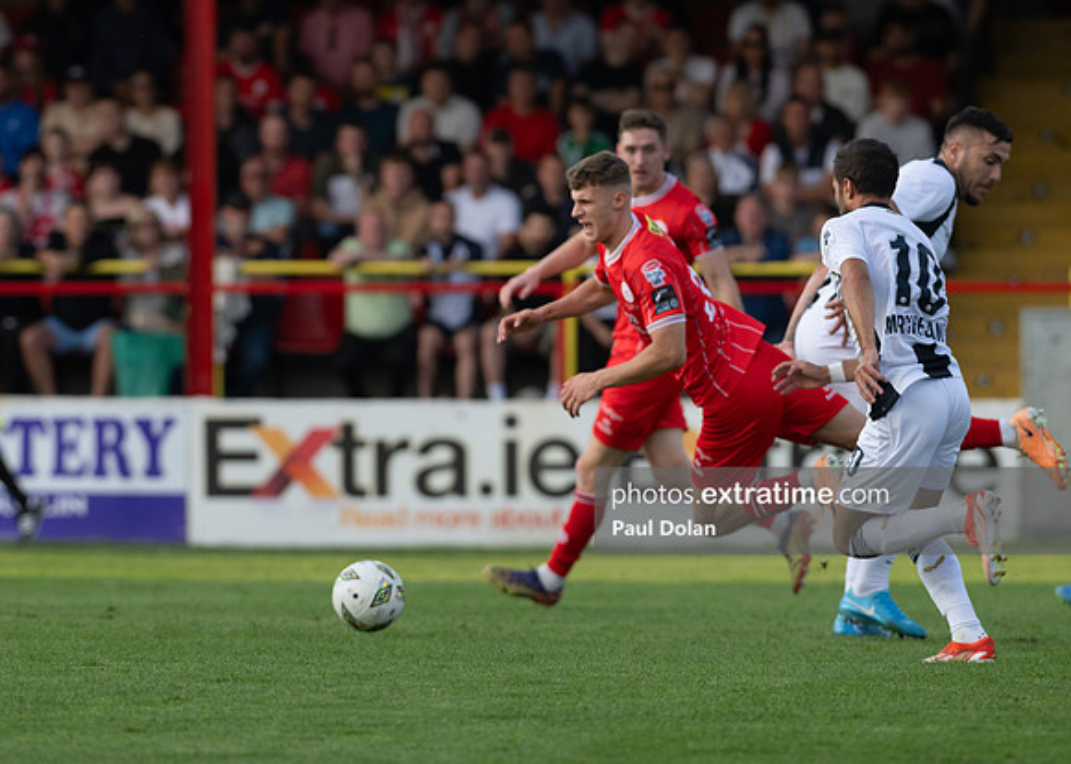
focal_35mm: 412
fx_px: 12536
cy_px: 271
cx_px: 464
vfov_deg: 3.5
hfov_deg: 4.9
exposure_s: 1/1250
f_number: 4.5
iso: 800
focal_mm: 300
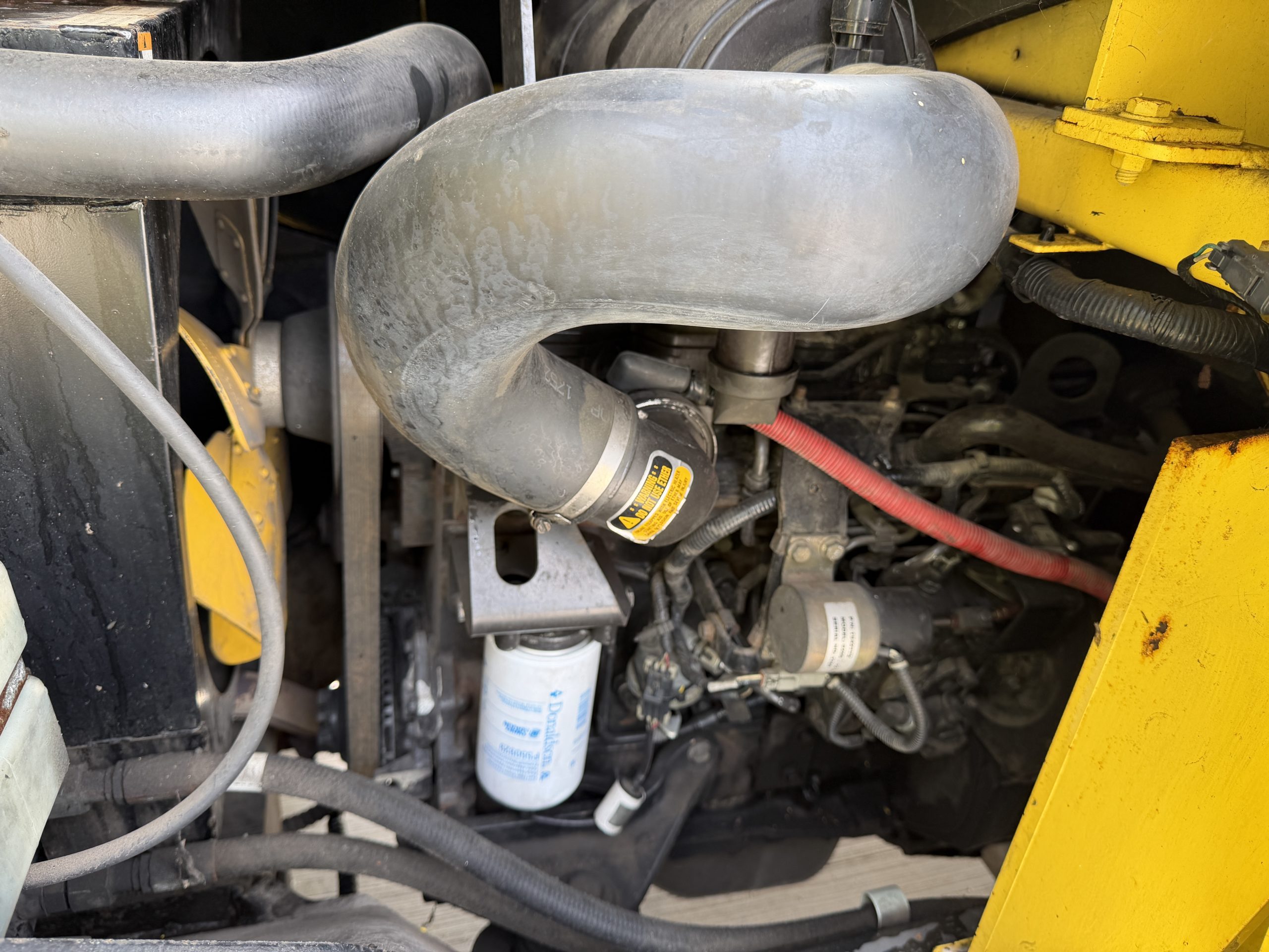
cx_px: 634
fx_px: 880
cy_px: 476
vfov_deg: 56.8
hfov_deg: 71.6
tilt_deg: -30.4
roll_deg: -3.5
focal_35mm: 24
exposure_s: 1/161
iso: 80
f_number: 1.78
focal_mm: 6.76
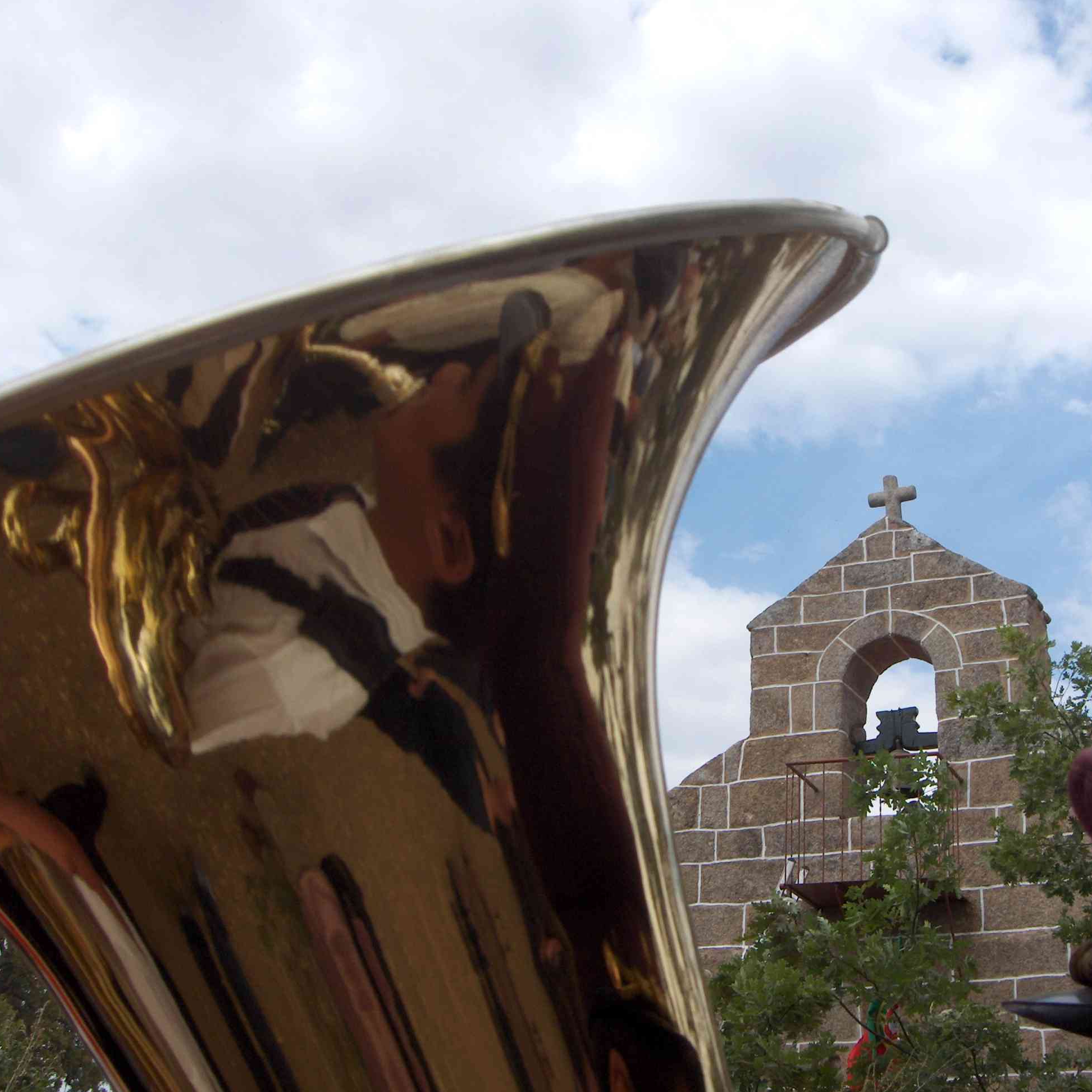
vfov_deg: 36.8
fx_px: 1642
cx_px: 722
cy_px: 547
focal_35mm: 46
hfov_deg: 36.4
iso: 100
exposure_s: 1/730
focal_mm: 8
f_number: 4.8
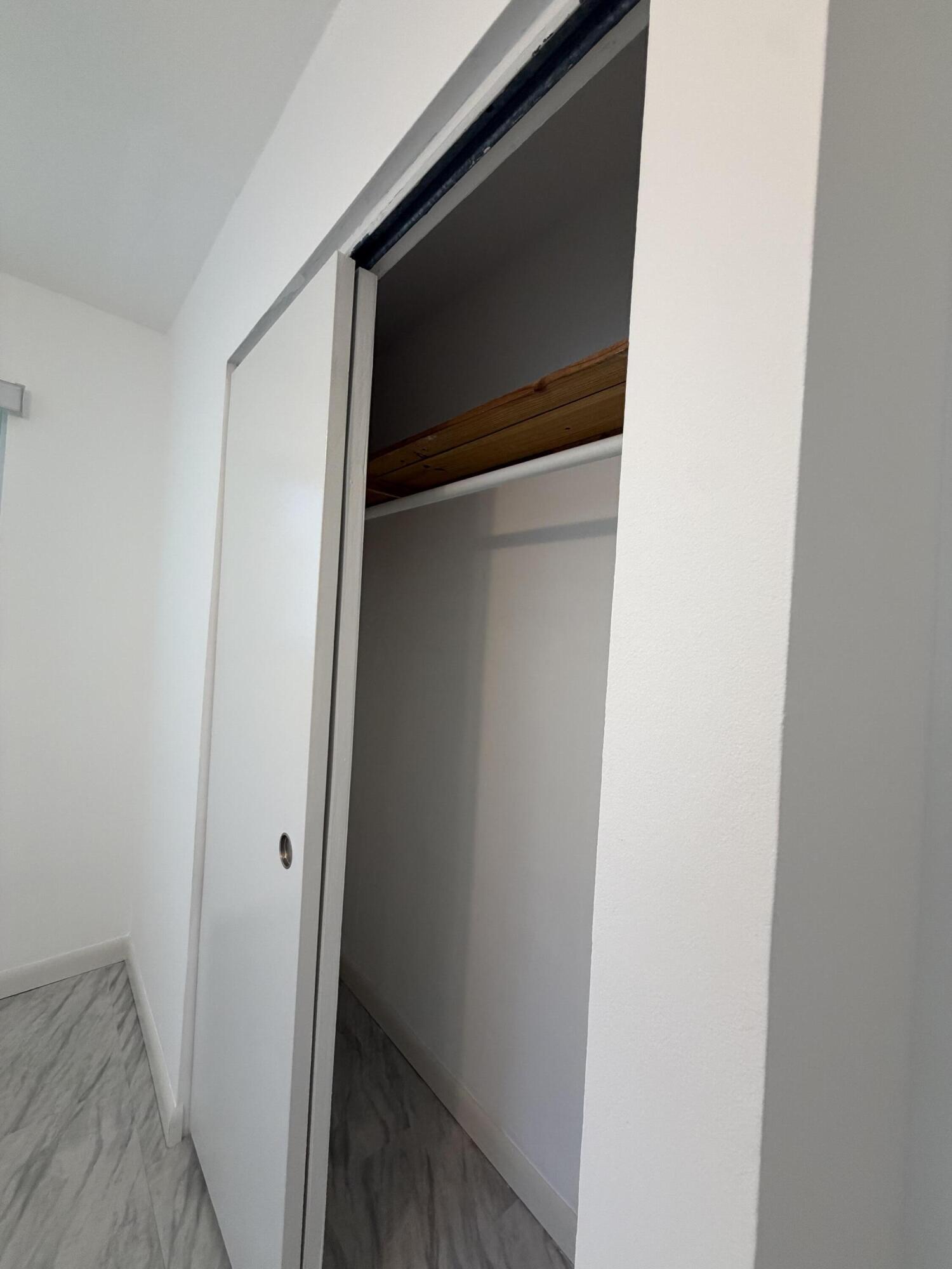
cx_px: 476
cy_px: 634
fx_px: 513
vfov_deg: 102.1
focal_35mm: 14
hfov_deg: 85.7
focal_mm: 2.22
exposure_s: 1/121
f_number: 2.2
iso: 200
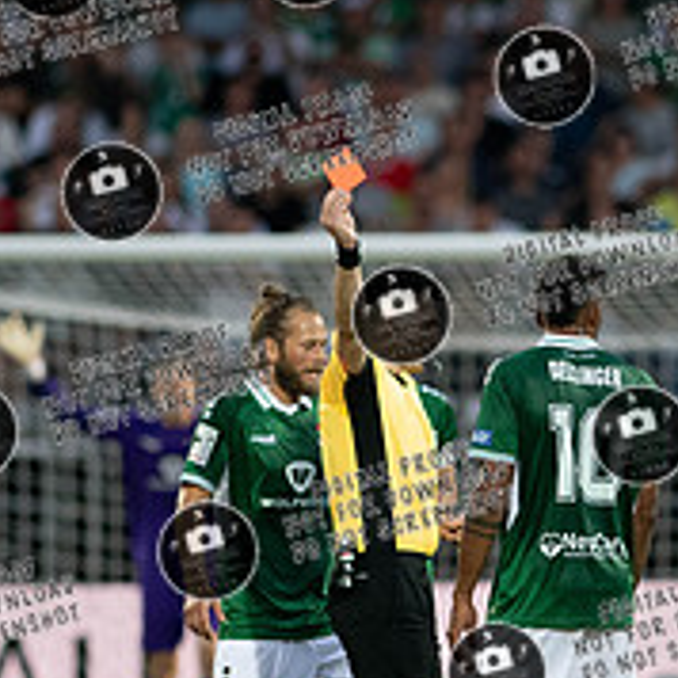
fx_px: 24220
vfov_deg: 1.6
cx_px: 570
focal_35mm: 1093
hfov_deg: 1.6
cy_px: 385
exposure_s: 1/1250
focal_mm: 300
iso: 2800
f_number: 3.2
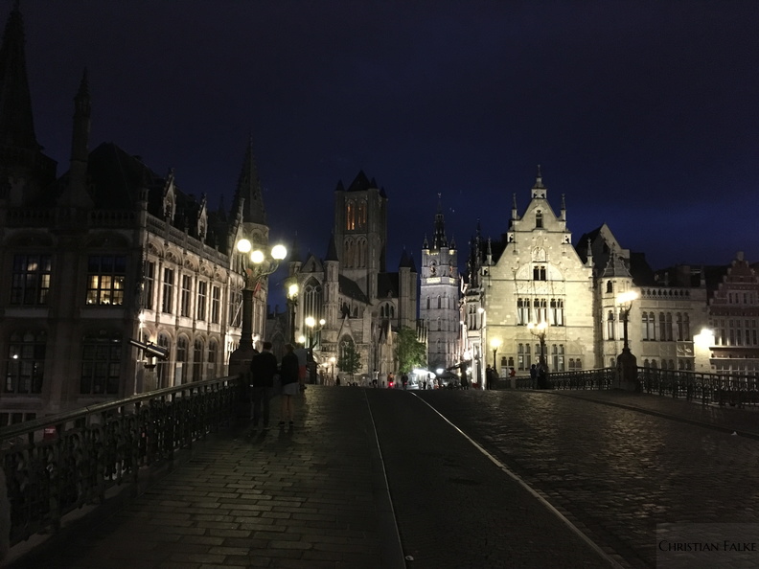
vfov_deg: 48.2
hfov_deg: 61.7
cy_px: 284
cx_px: 380
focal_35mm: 29
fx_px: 636
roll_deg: +0.5
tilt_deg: +8.8
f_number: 2.2
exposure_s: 1/17
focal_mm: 4.15
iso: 640
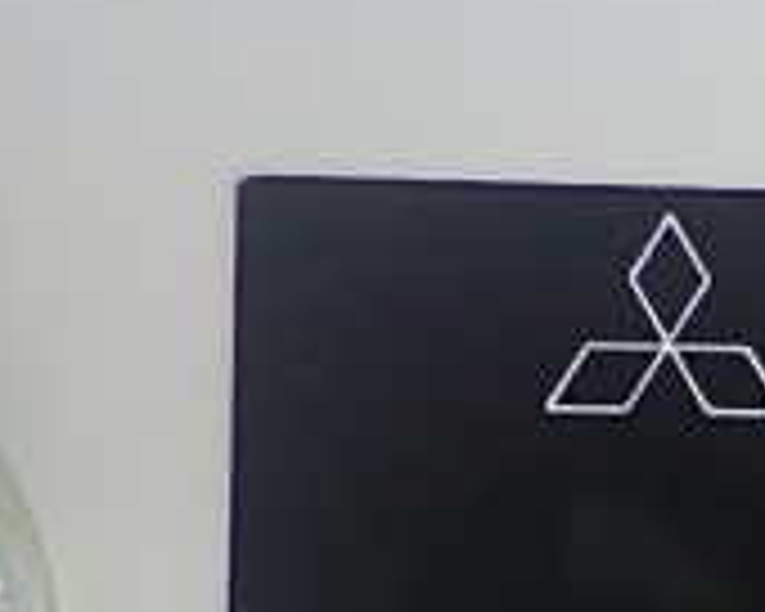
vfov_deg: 14.2
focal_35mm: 103
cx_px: 1328
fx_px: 2332
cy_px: 832
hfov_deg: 16.1
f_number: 4.2
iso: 125
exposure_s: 1/160
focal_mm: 5
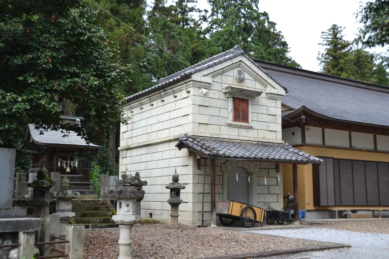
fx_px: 470
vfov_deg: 30.8
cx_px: 194
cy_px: 130
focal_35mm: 44
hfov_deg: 45.0
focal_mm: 29
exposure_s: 1/125
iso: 140
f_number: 5.6
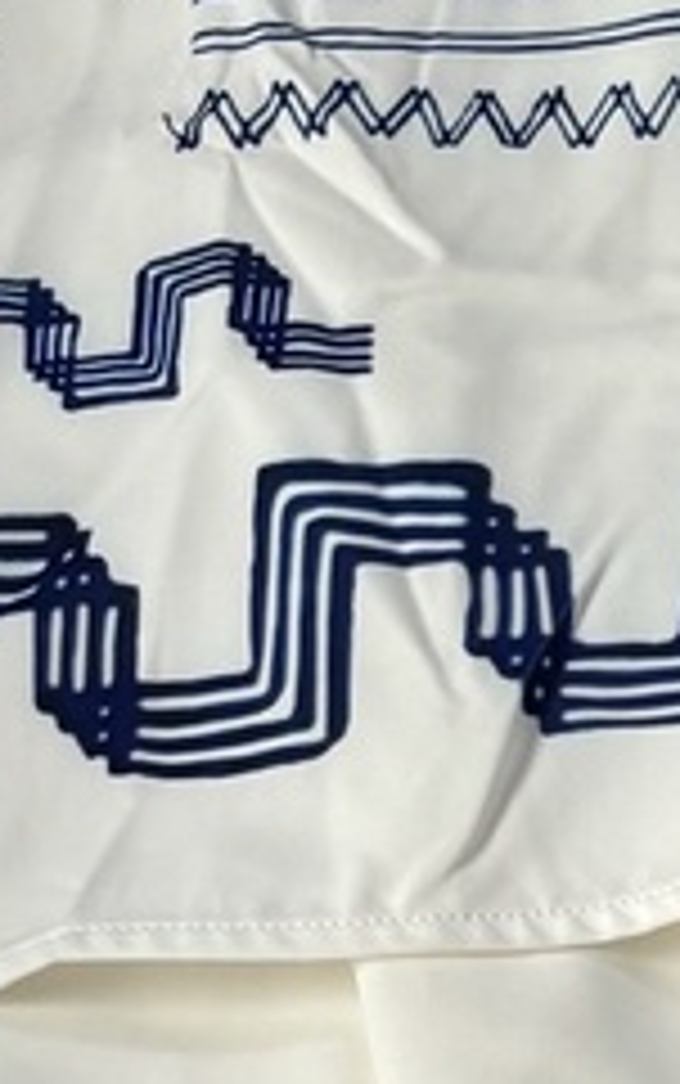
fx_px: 5417
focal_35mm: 183
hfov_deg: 6.9
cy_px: 1196
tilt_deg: -67.8
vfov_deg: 11.3
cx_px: 1414
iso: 40
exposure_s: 1/250
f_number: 1.6
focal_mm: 5.96
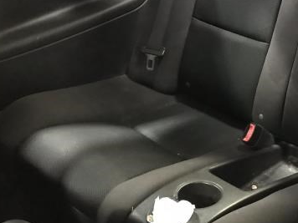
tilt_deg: -35.4
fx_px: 542
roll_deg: -0.6
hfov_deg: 29.9
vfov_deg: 23.1
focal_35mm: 63
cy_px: 165
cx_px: 244
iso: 100
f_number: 1.8
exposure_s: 1/4
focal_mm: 3.99
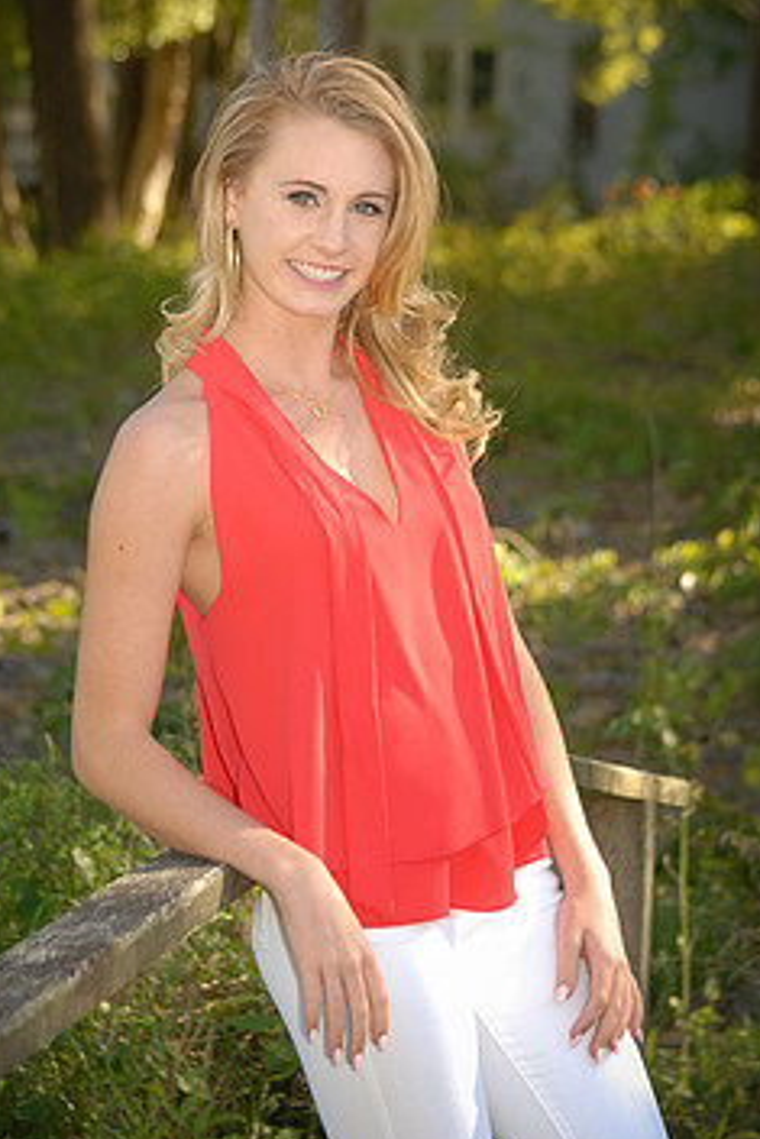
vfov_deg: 12.4
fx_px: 5219
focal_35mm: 165
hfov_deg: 8.3
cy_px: 514
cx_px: 341
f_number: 5
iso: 400
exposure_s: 1/250
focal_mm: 86
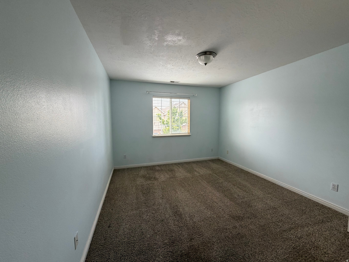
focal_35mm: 14
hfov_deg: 102.1
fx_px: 141
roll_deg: +0.2
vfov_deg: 85.7
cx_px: 174
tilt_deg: -5.4
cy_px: 131
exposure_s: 1/121
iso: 250
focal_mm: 2.22
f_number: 2.2
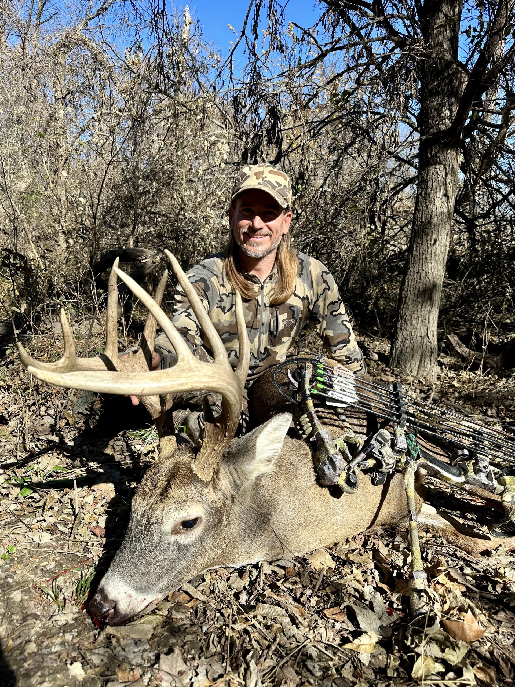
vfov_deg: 71.6
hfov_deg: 56.8
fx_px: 476
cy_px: 344
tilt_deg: -10.2
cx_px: 258
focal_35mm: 24
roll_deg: -1.1
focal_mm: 6.86
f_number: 1.78
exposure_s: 1/2525
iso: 80
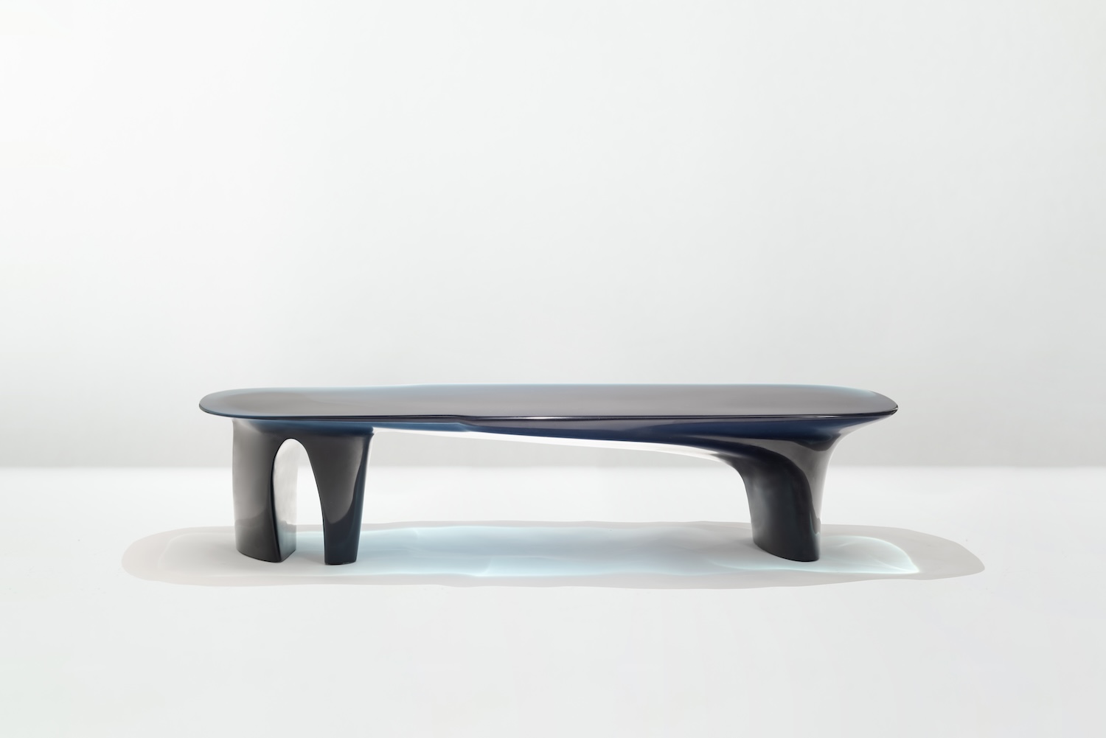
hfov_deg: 39.6
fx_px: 1536
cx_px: 553
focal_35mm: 50
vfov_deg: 27.0
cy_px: 369
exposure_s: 1/100
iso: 100
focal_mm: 50
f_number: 6.3
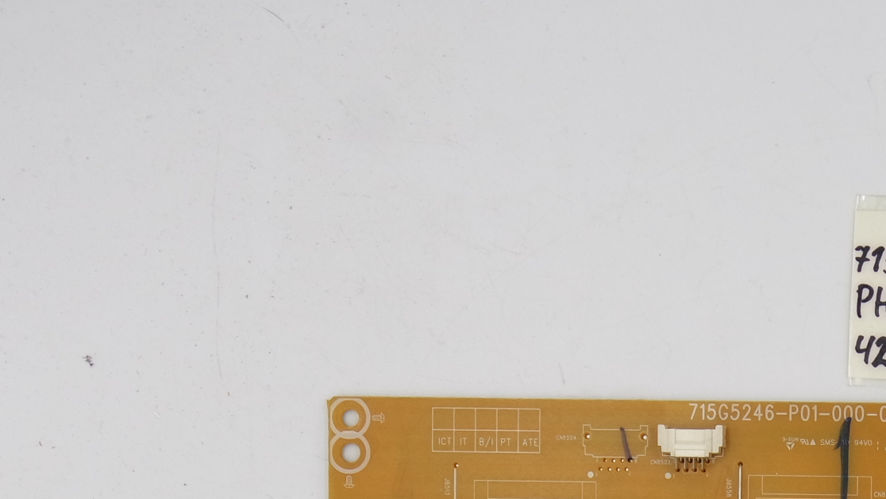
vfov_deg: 14.0
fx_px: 1903
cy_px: 753
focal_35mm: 81
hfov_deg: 24.5
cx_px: 965
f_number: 5.6
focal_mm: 11
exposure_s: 1/100
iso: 160
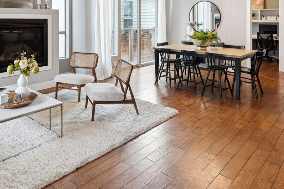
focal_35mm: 30
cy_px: 26
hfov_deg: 61.7
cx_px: 123
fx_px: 237
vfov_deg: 40.9
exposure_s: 1/10
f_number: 9
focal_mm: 17
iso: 400
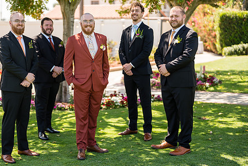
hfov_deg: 28.7
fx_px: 482
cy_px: 62
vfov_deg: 19.4
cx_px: 86
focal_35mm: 70
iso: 100
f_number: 1.2
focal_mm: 50
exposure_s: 1/2500
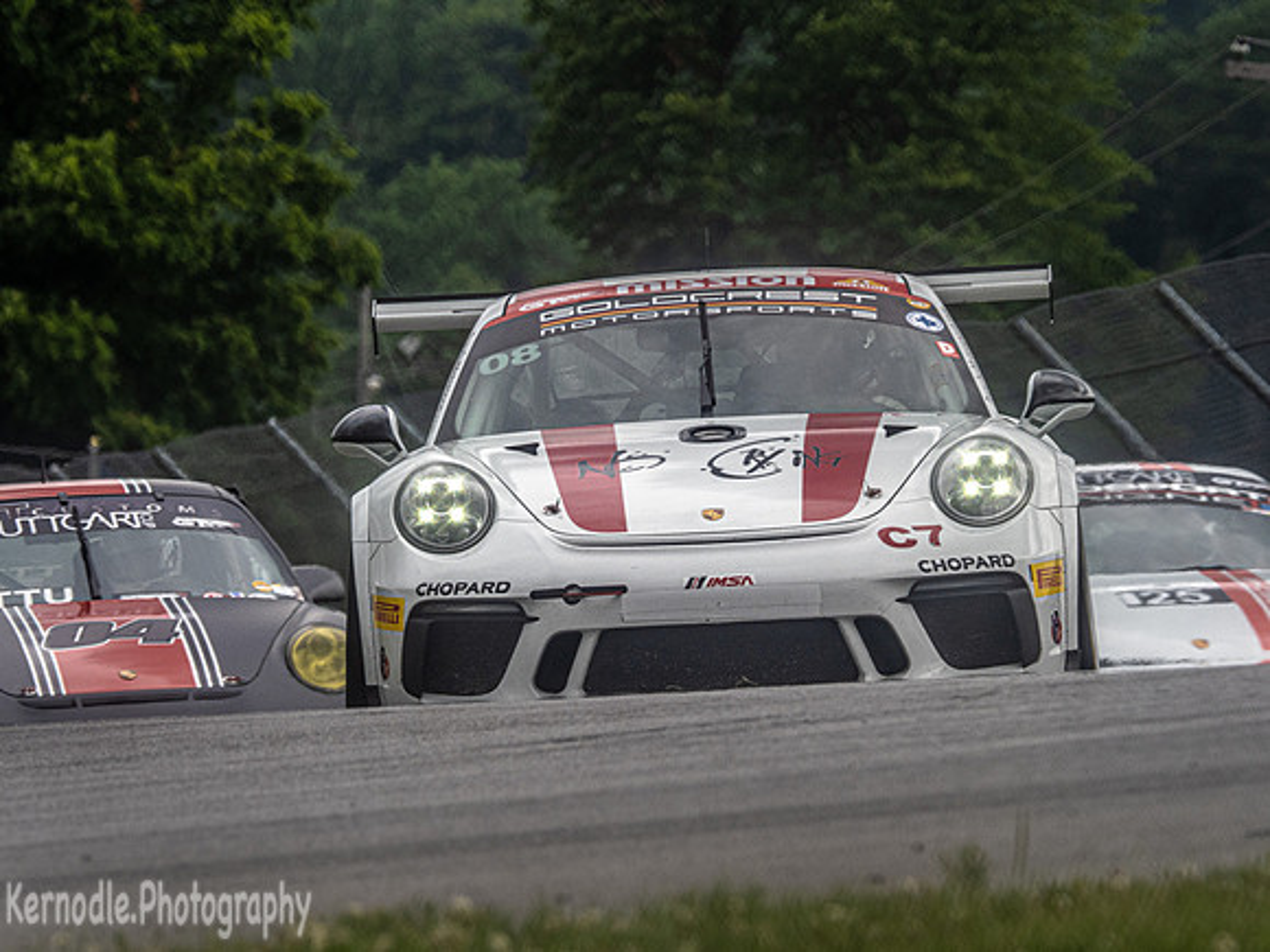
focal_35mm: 841
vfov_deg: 1.8
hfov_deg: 2.4
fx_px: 30855
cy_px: 476
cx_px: 635
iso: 320
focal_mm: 420
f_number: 10
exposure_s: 1/320
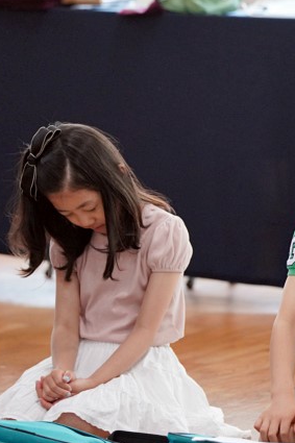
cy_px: 241
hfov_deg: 3.2
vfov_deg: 4.9
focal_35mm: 424
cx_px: 405
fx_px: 5216
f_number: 4
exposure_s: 1/250
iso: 3200
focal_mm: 200
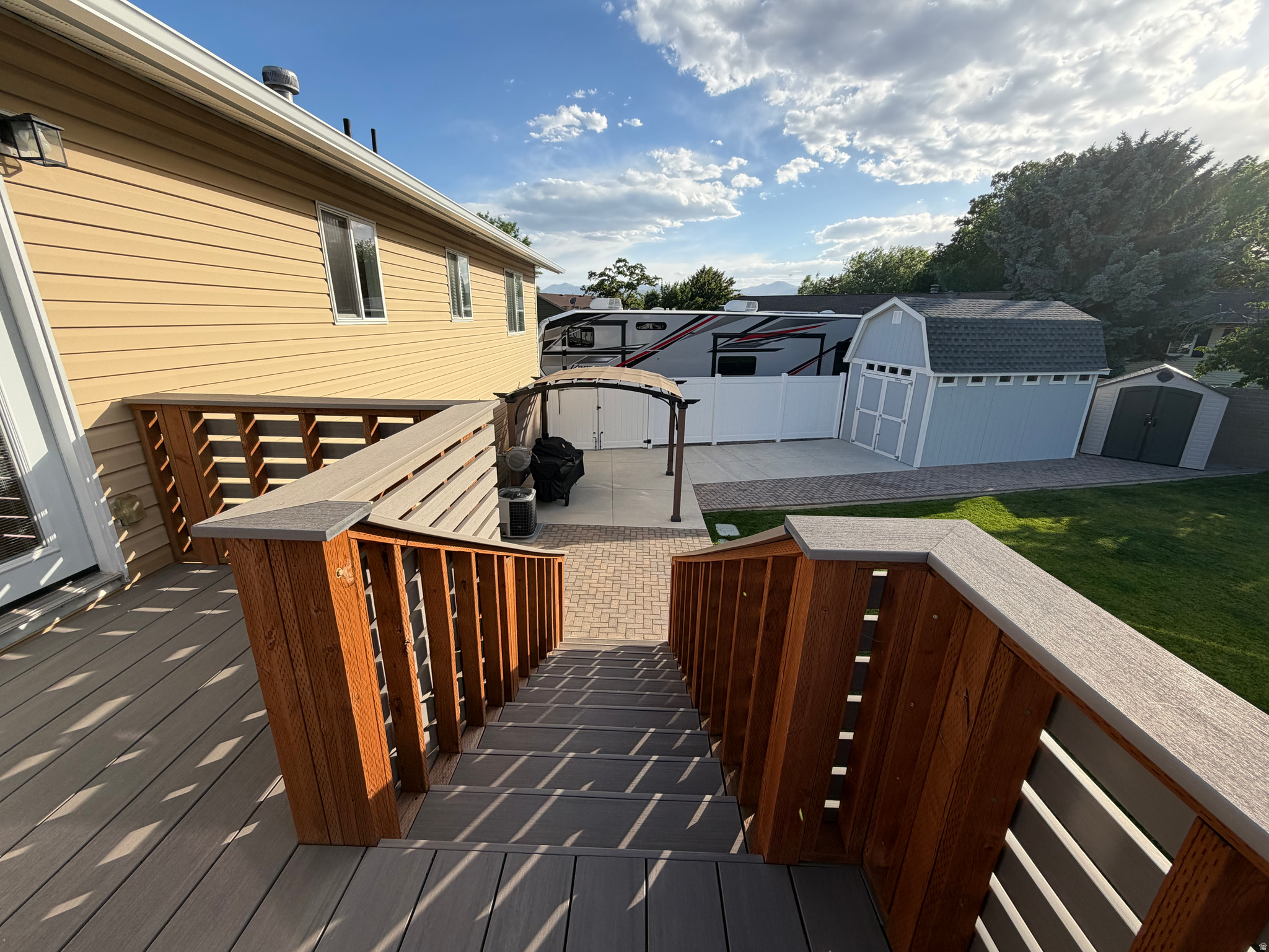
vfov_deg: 85.7
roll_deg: -1.0
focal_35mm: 14
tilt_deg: -16.7
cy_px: 476
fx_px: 513
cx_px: 634
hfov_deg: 102.1
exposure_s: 1/770
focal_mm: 2.22
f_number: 2.2
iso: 40
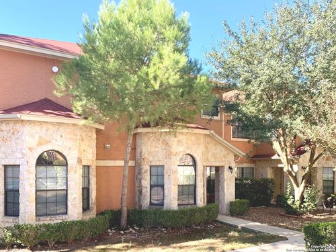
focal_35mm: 26
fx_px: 252
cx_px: 168
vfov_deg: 53.1
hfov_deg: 67.3
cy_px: 126
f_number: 1.8
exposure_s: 1/402
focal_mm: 4.25
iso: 25
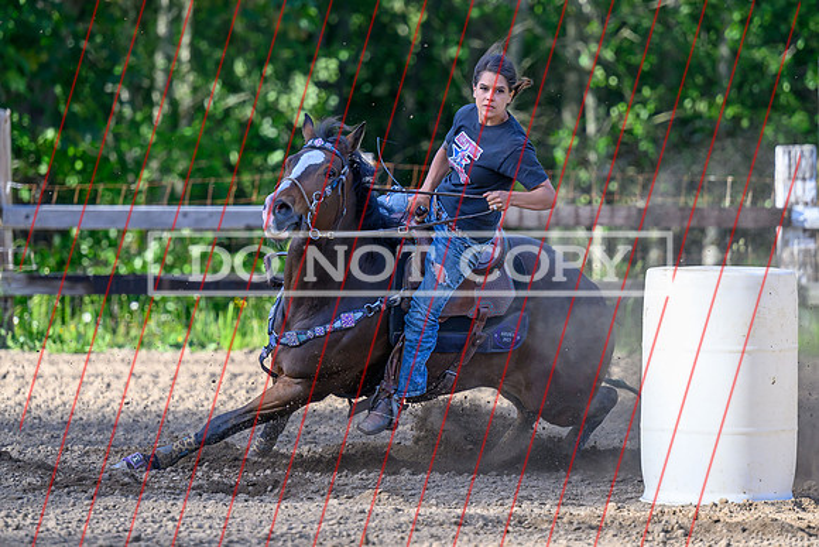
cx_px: 443
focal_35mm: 253
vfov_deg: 5.4
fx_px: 5749
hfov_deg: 8.1
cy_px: 231
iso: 640
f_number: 2.8
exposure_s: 1/2500
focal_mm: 165
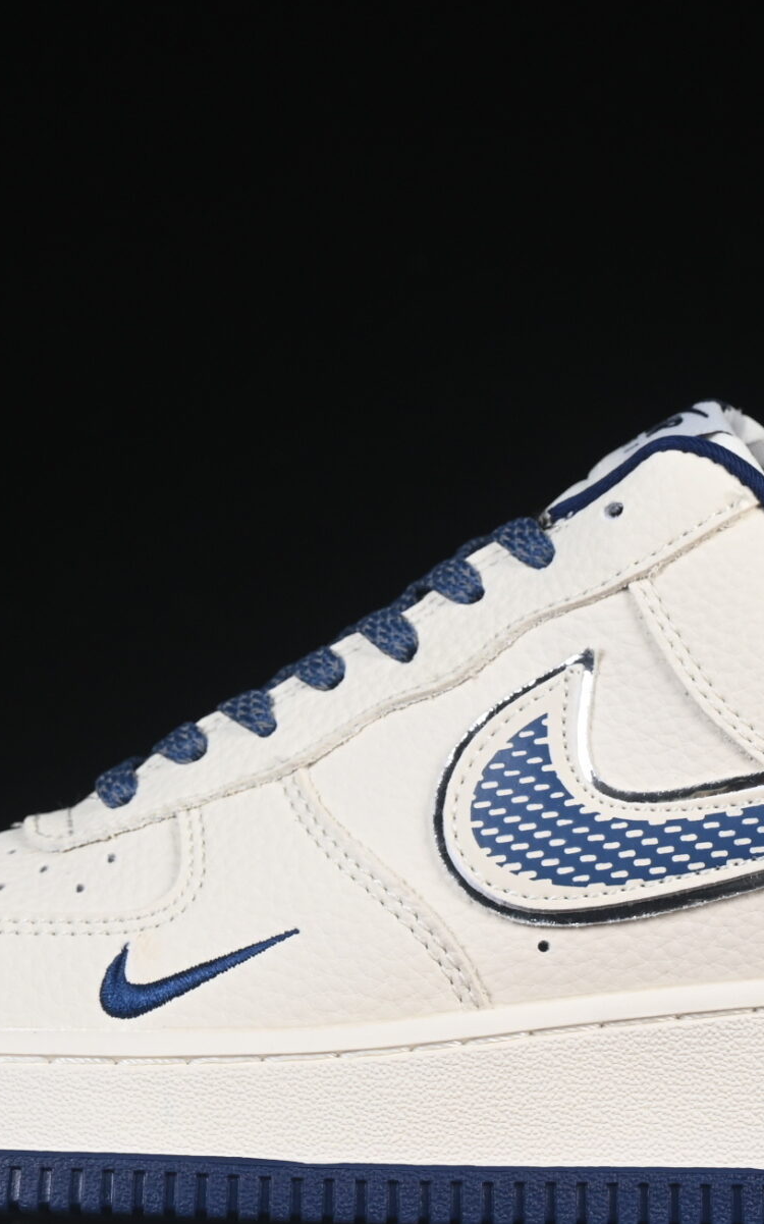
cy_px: 697
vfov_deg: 12.8
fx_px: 5433
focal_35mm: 163
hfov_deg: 8.0
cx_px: 495
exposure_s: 1/80
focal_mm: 50
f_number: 8
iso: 160
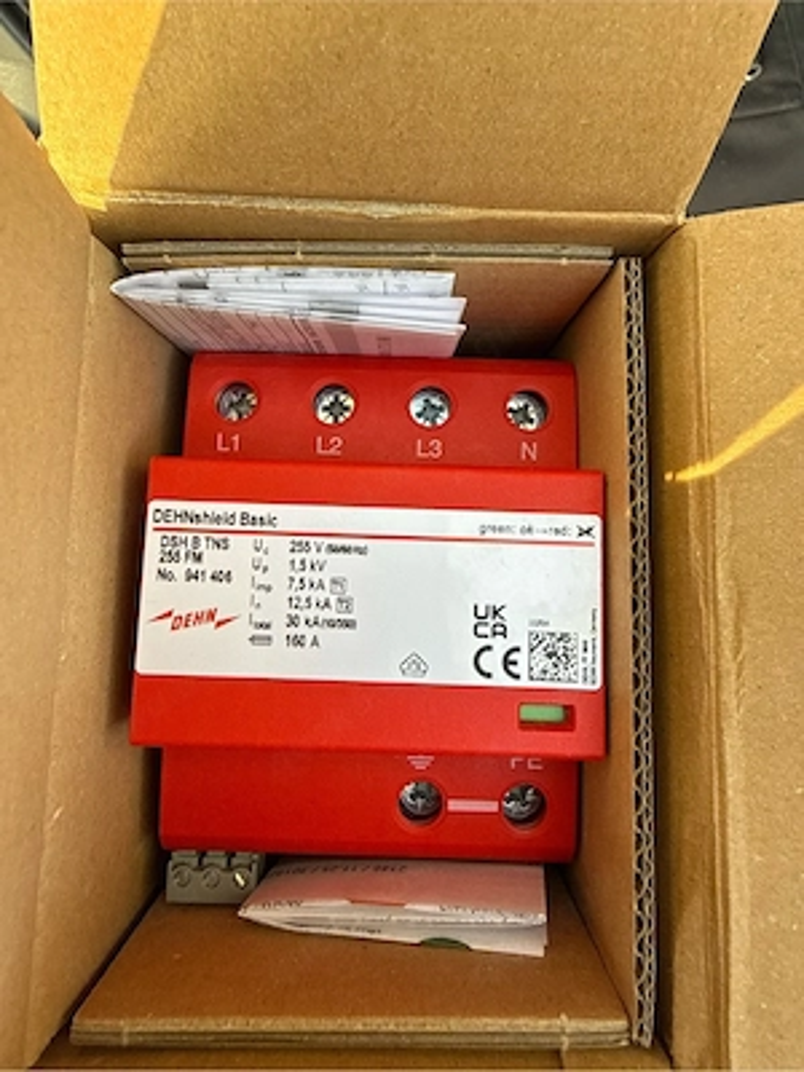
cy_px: 536
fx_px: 743
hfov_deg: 56.8
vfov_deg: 71.6
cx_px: 402
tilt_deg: -85.0
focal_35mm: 24
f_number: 2.2
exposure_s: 1/99
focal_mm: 2.22
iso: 125
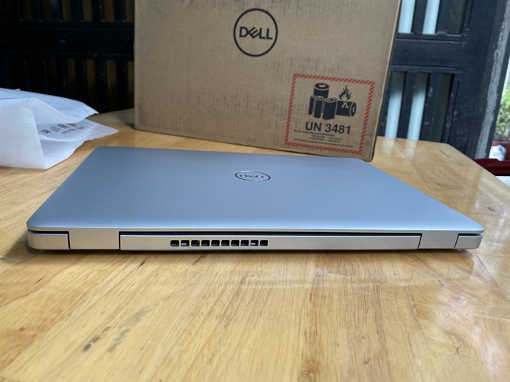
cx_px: 255
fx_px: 383
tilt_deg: -15.5
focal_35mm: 26
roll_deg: -2.8
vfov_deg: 53.1
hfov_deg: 67.3
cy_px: 191
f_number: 1.8
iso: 100
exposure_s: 1/100
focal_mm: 4.25
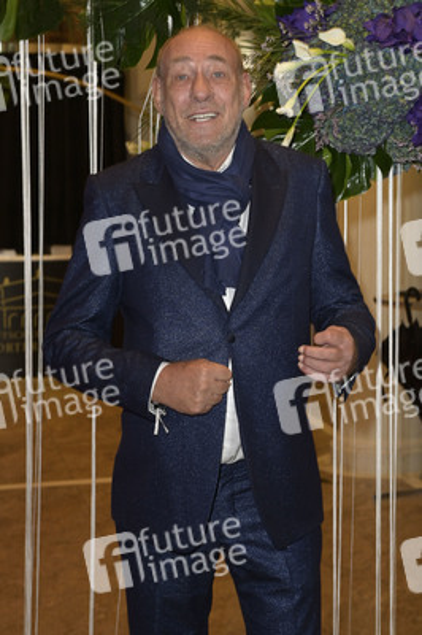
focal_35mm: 62
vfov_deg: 32.4
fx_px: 1092
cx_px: 211
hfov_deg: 21.9
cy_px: 318
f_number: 5.6
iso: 2500
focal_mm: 62
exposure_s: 1/80
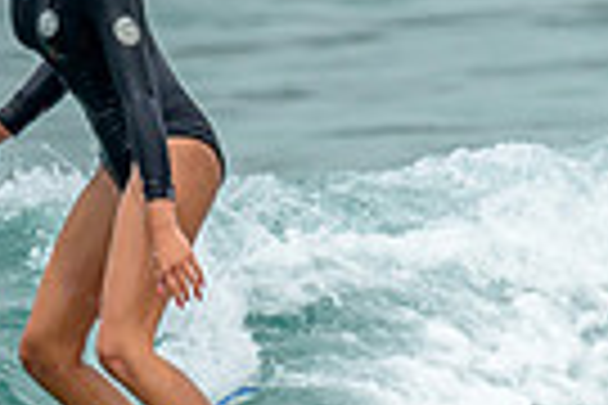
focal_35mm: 4706
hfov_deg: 0.4
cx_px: 460
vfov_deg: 0.3
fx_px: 79473
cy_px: 347
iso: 200
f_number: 6.3
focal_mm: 800
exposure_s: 1/2000
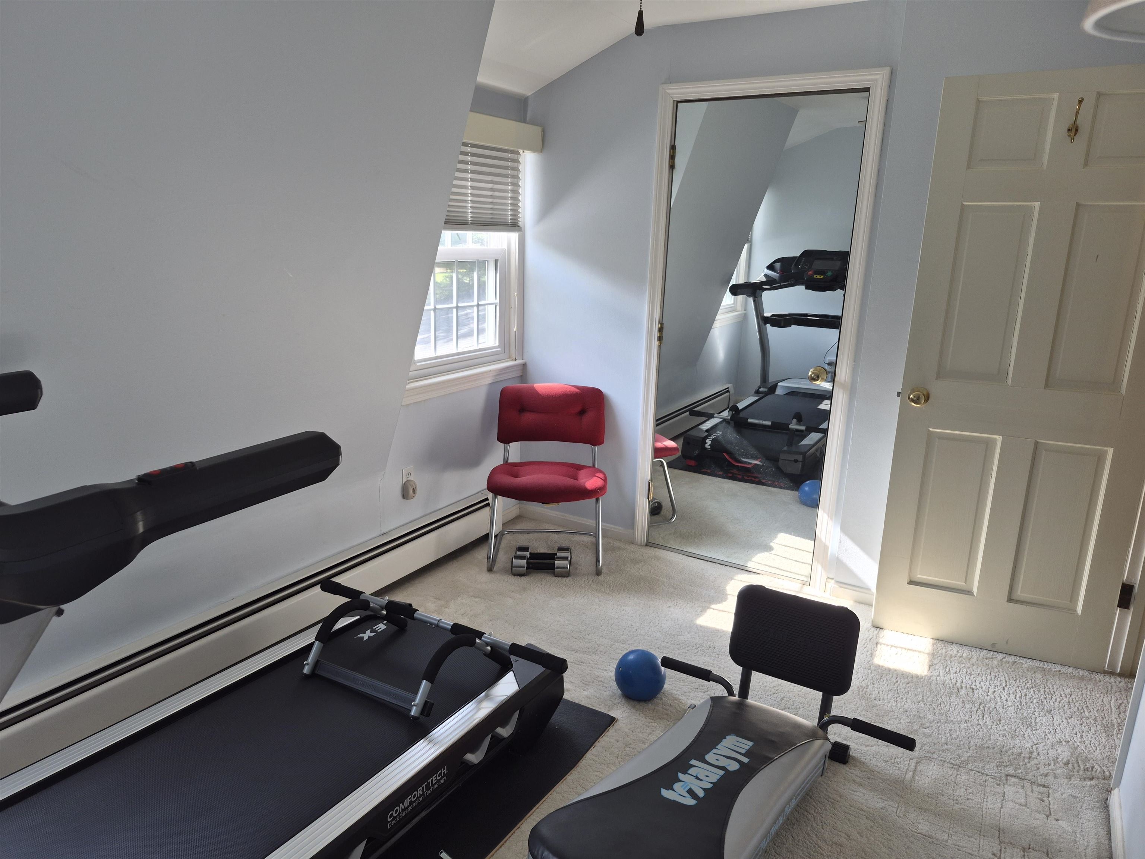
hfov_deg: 73.9
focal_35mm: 23
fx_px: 761
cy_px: 430
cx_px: 572
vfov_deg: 58.9
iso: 40
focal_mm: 5.4
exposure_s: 1/120
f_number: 1.8
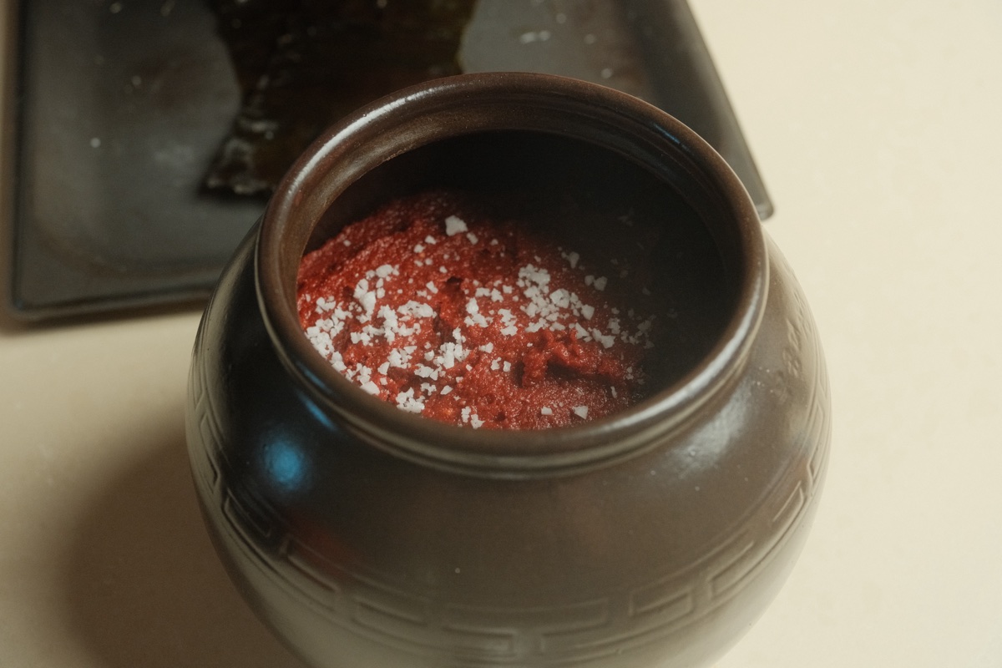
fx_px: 1280
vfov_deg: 29.2
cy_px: 334
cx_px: 501
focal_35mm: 46
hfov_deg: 42.7
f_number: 4
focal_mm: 30.9
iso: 1600
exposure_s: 1/125
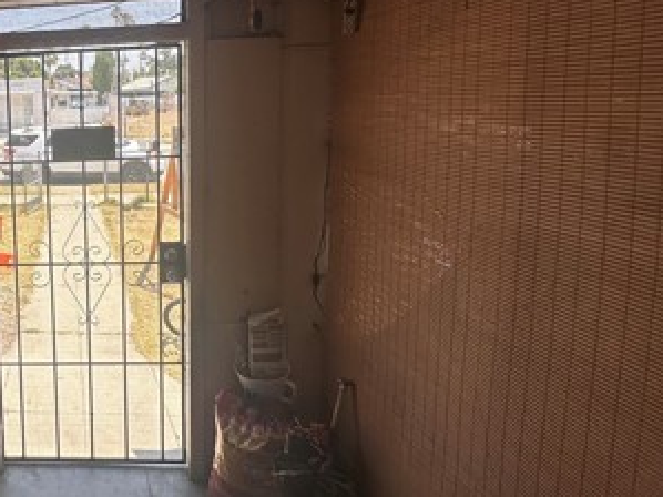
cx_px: 4
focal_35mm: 30
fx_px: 574
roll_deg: +2.4
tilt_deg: -7.2
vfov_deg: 46.0
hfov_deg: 49.3
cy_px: 164
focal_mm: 2.22
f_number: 2.2
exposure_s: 1/376
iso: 40
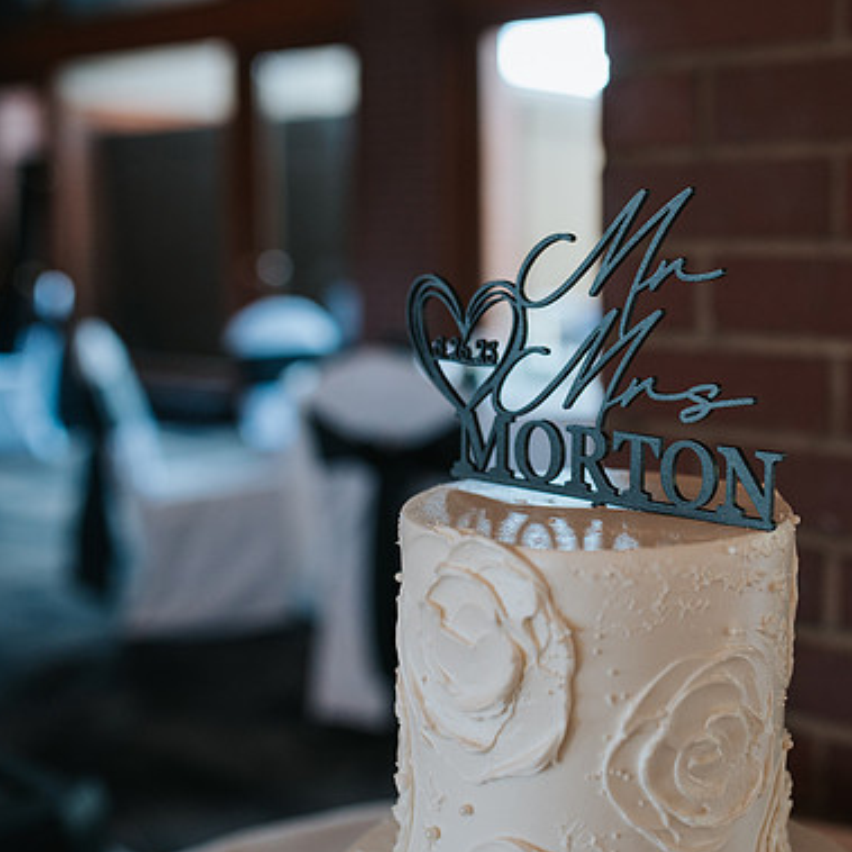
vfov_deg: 36.1
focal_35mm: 47
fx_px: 1309
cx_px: 607
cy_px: 432
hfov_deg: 35.5
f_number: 2.8
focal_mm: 35
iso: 640
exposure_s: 1/200
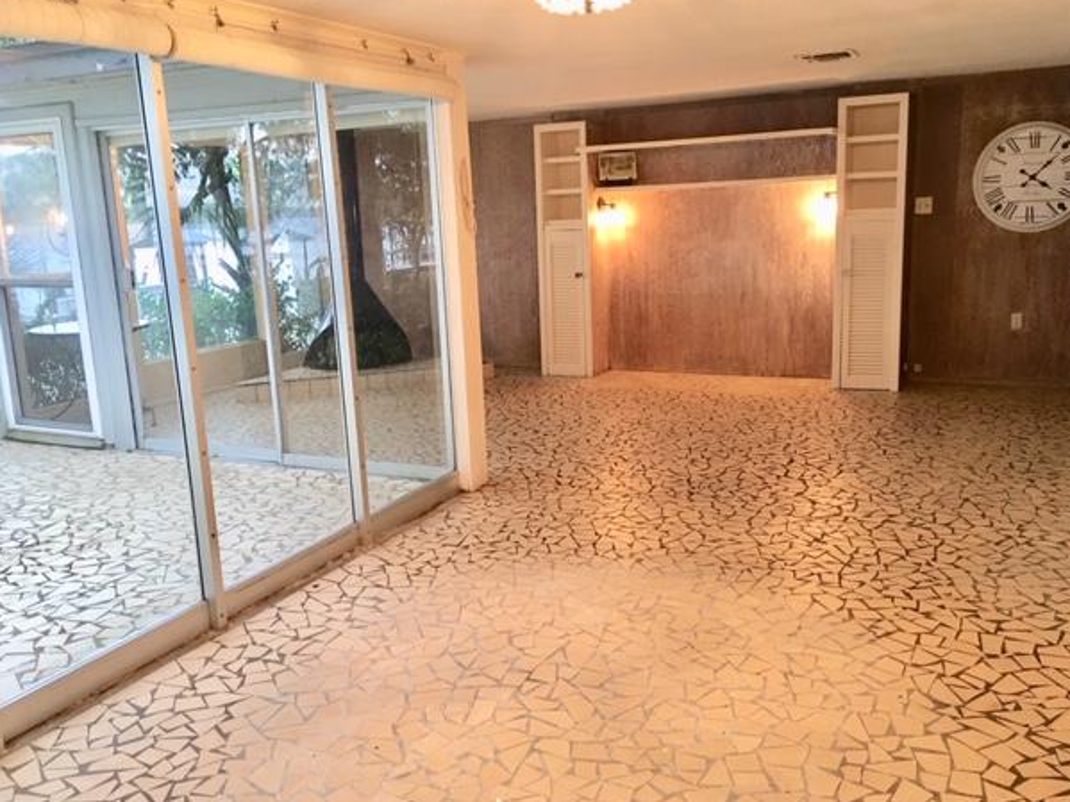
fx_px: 958
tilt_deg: -10.6
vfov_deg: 45.4
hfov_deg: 58.4
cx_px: 539
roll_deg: +1.8
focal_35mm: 31
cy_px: 405
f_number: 2.2
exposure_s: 1/15
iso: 64
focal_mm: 4.15
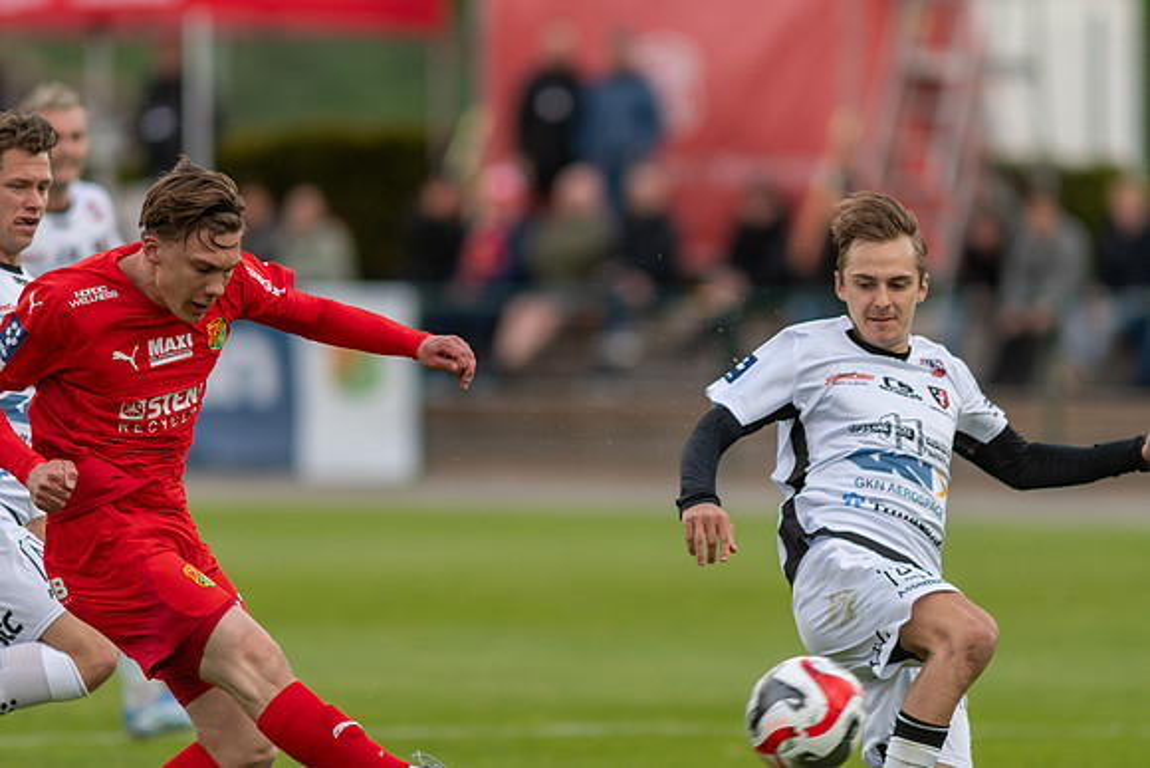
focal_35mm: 450
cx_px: 575
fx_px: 14378
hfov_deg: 4.6
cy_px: 384
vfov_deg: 3.1
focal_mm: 300
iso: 250
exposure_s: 1/1600
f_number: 3.2
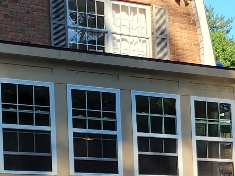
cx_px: 368
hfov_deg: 13.3
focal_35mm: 139
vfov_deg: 10.4
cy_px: 232
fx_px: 943
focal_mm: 6.4
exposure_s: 1/331
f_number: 1.8
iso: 12
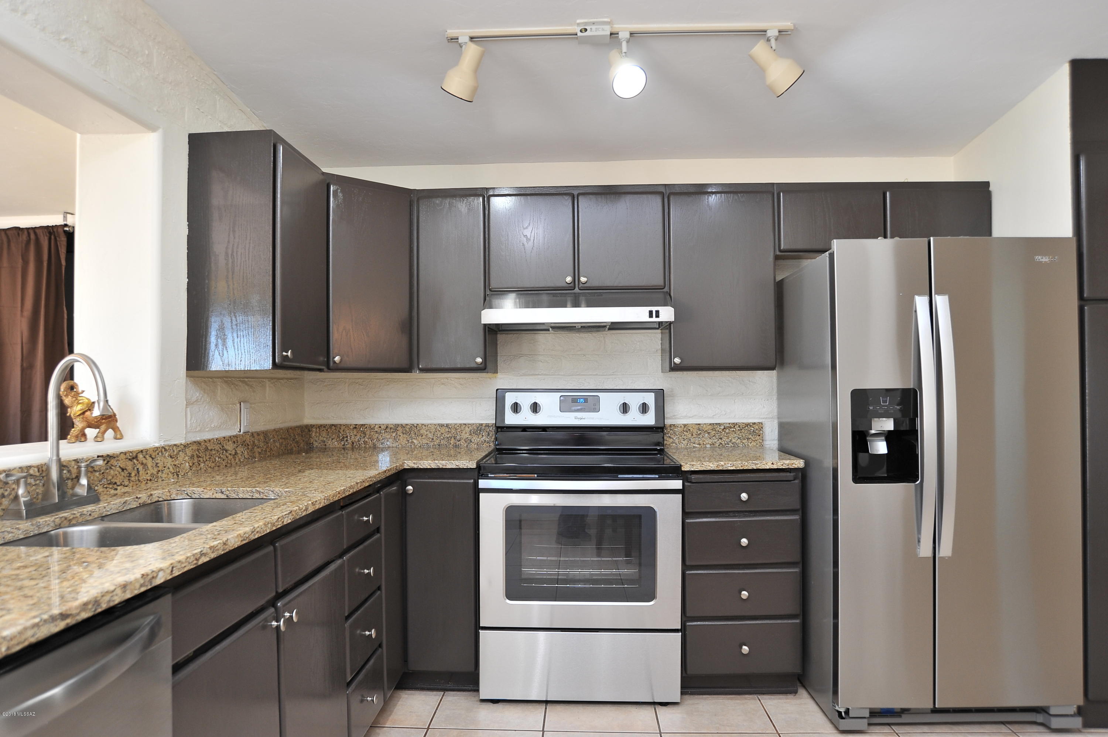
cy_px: 368
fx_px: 738
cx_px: 554
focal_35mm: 24
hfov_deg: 73.8
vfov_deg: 53.1
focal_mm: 24
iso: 500
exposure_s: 1/30
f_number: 6.3
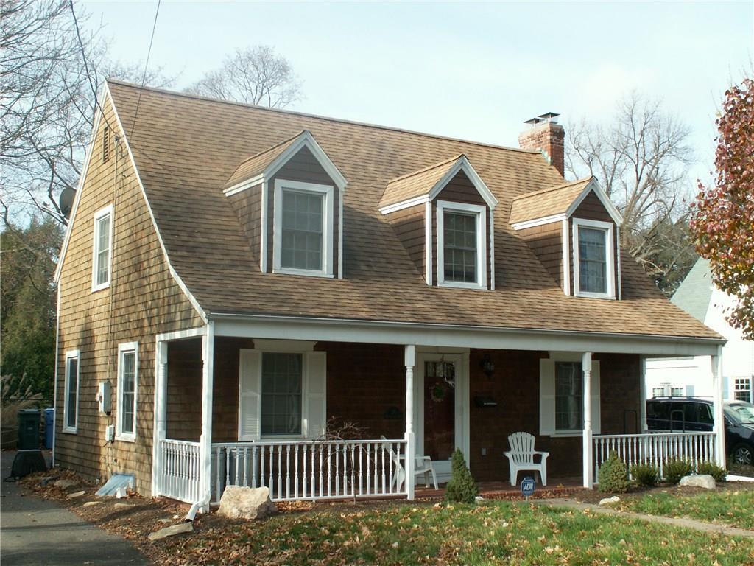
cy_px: 283
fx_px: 958
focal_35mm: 44
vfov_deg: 32.9
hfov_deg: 42.9
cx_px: 377
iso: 50
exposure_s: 1/125
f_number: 5
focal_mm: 7.24
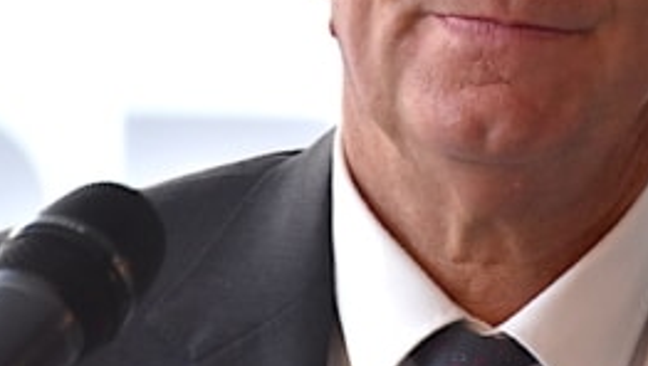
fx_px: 8345
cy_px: -94
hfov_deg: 4.4
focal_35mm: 485
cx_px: 608
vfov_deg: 2.5
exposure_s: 1/200
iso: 1600
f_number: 6
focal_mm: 135
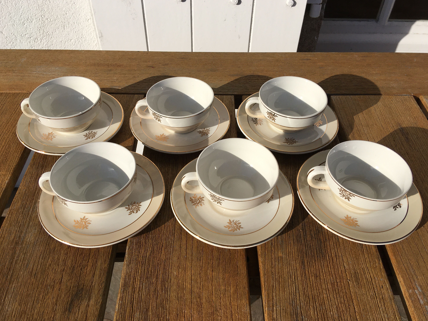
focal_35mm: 30
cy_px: 158
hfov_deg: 60.0
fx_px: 371
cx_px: 215
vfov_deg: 46.8
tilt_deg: -45.0
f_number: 2.2
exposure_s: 1/3846
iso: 25
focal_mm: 4.15
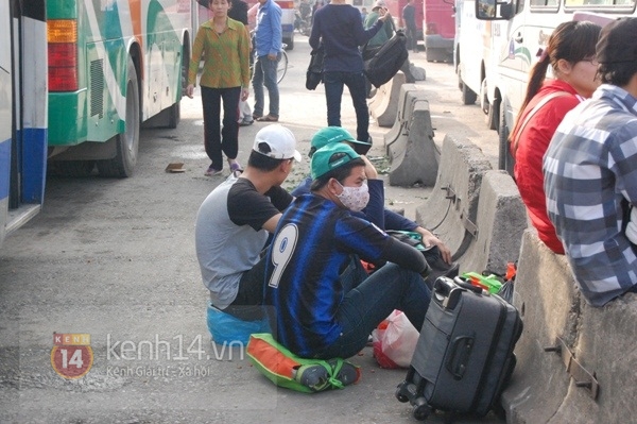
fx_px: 1459
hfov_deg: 24.6
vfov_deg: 16.5
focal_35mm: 82
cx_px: 318
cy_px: 212
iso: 1600
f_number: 5.6
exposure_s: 1/1000
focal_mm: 55
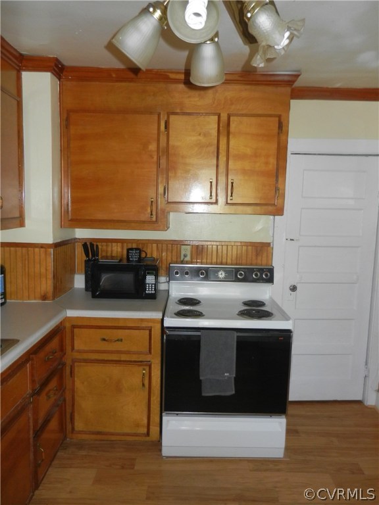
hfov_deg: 54.9
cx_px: 190
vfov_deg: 69.4
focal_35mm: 25
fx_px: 365
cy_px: 252
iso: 200
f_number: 3.5
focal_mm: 4.5
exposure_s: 1/30
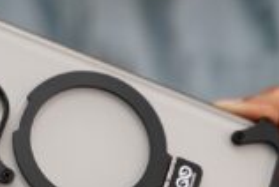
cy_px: 142
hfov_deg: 13.7
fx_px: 1157
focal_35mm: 149
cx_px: 76
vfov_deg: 9.2
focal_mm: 59
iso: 1600
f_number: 3.5
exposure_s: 1/160
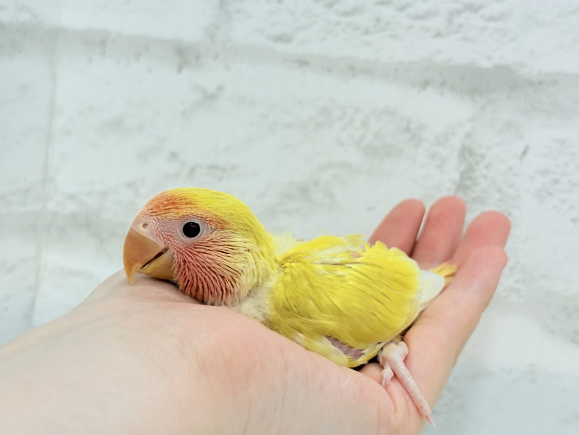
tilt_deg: -2.6
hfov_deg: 36.8
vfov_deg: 28.0
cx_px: 290
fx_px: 870
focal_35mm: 52
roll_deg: -5.5
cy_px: 218
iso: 64
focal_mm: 5.96
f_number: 1.6
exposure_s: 1/100
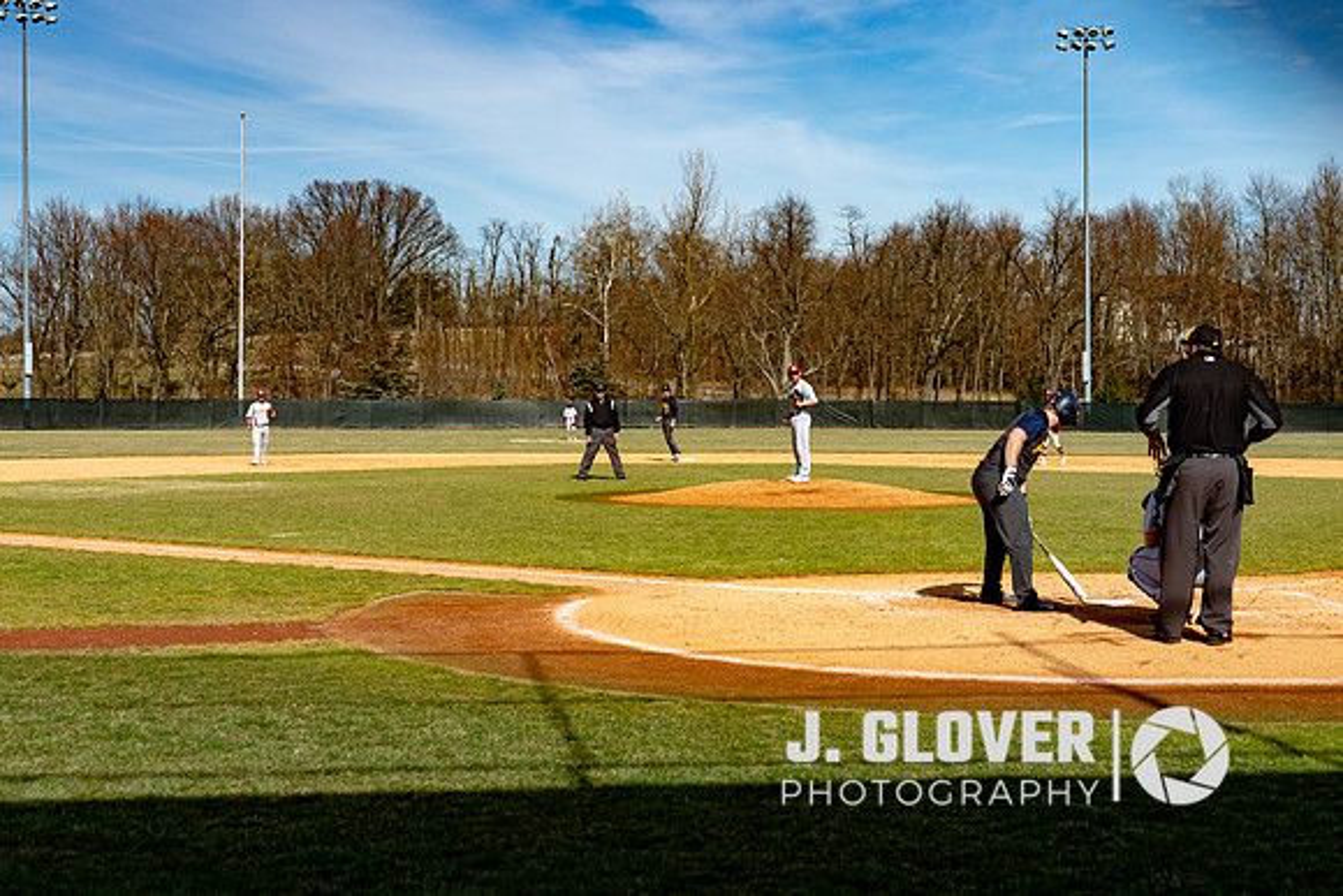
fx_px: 2113
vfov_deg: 23.9
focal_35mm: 57
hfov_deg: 35.2
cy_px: 429
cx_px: 787
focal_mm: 47
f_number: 4.5
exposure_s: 1/1000
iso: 200
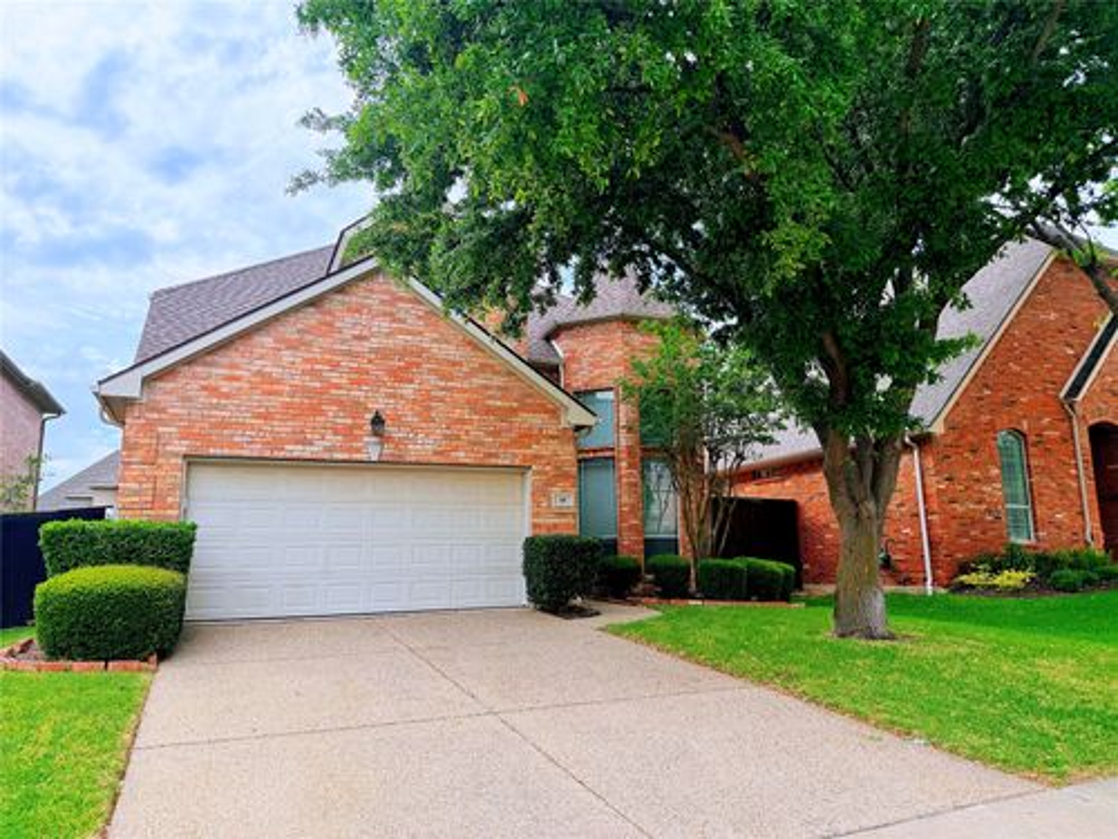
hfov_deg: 71.6
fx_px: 775
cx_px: 559
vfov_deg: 56.8
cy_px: 420
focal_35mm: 24
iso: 100
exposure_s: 1/1653
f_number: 1.78
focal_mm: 6.76
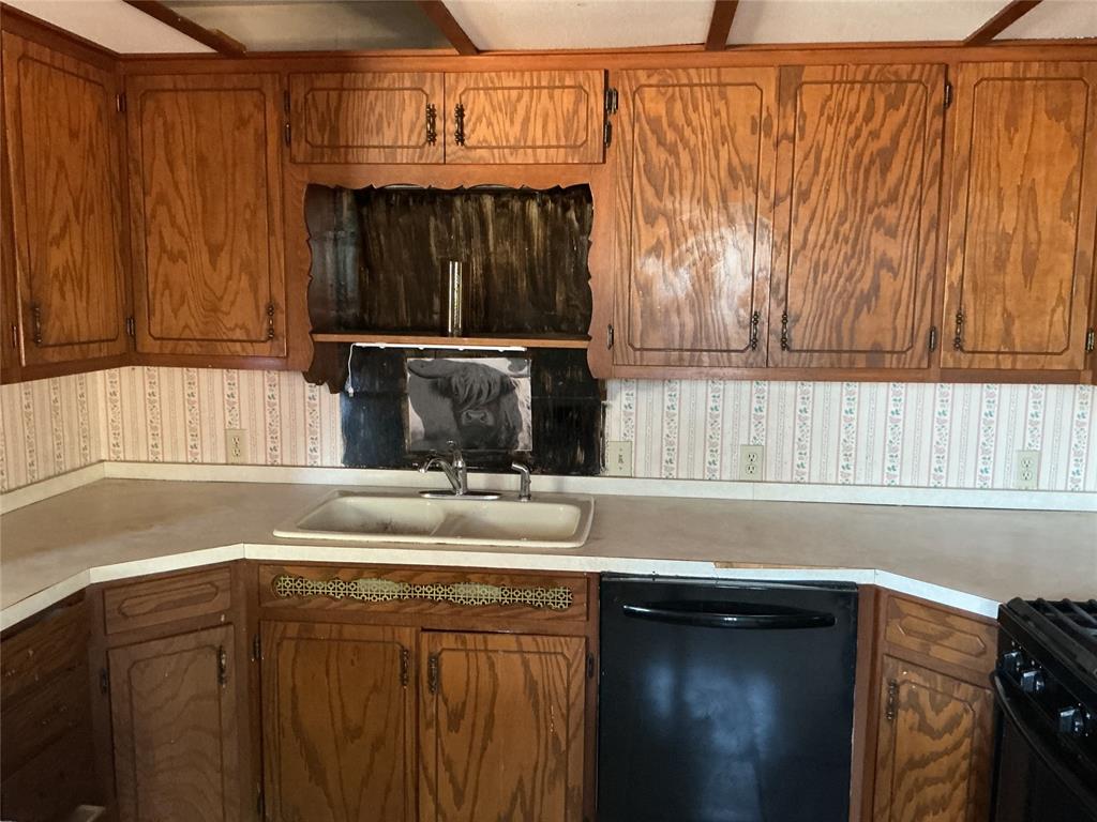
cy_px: 411
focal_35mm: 29
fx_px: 919
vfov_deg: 48.2
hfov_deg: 61.7
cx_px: 548
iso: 400
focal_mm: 3
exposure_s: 1/30
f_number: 1.8
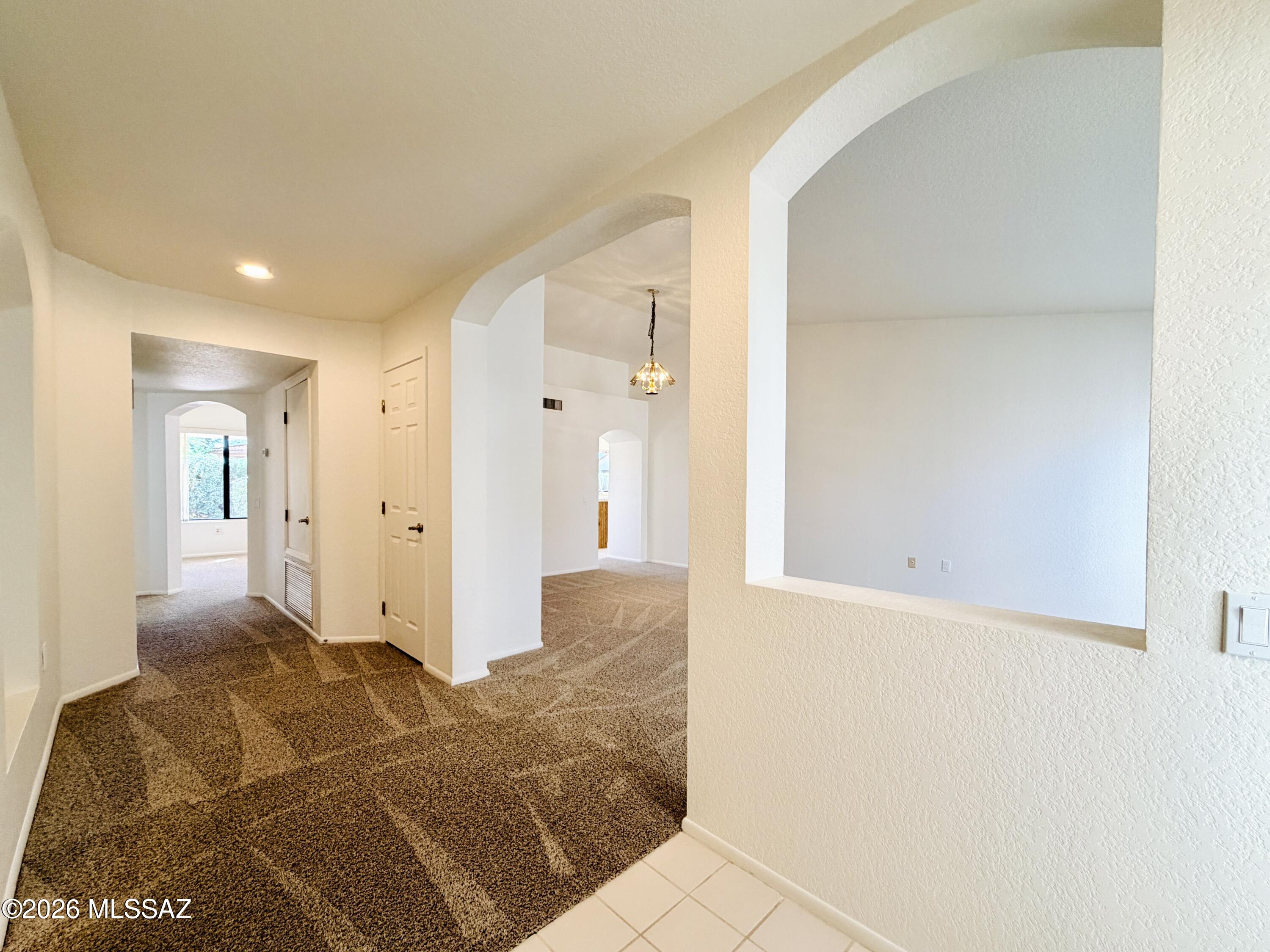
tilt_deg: +1.7
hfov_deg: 102.1
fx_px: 514
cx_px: 635
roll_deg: -0.9
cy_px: 476
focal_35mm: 14
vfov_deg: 85.7
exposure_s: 1/120
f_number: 2.2
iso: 200
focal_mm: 2.22
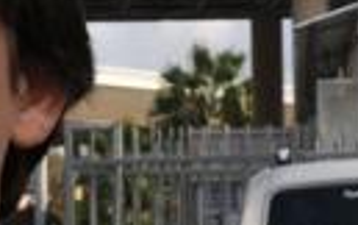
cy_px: 92
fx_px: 2257
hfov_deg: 9.0
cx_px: -6
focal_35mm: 231
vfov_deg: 5.7
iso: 400
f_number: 10
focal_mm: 26
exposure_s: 1/400
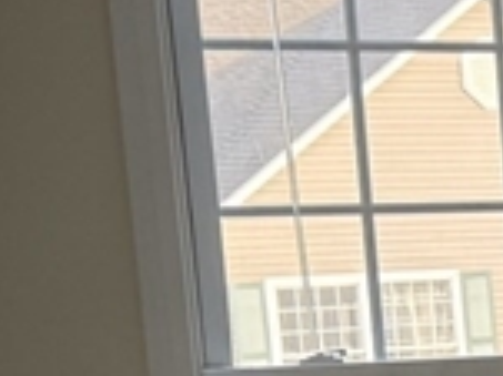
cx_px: 1442
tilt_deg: -9.2
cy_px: 549
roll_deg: +0.9
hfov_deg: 9.7
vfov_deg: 8.9
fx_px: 2367
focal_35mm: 163
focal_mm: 6.76
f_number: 1.78
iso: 125
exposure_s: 1/204
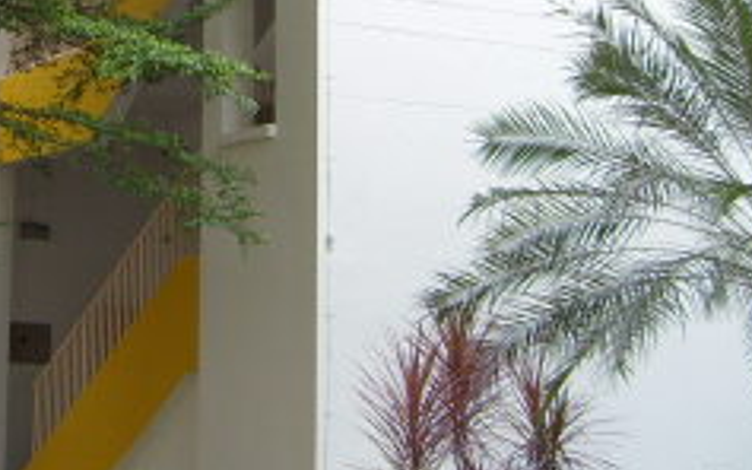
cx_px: -60
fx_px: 1762
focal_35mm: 86
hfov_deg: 22.8
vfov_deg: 14.8
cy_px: -64
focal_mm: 5.8
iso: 80
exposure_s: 1/180
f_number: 2.8
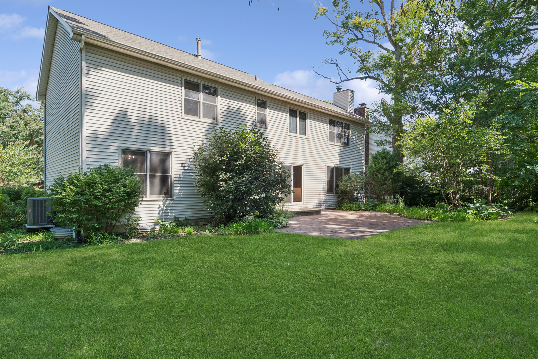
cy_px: 180
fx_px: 269
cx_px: 269
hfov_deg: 90.0
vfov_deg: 67.4
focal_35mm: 18
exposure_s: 1/125
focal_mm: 12
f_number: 8
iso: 250
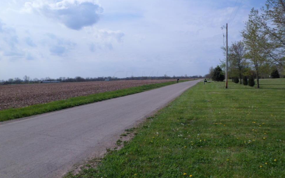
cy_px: 76
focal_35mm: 30
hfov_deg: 62.9
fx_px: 233
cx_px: 141
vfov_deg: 41.8
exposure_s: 1/250
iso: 80
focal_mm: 4.9
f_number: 9.2
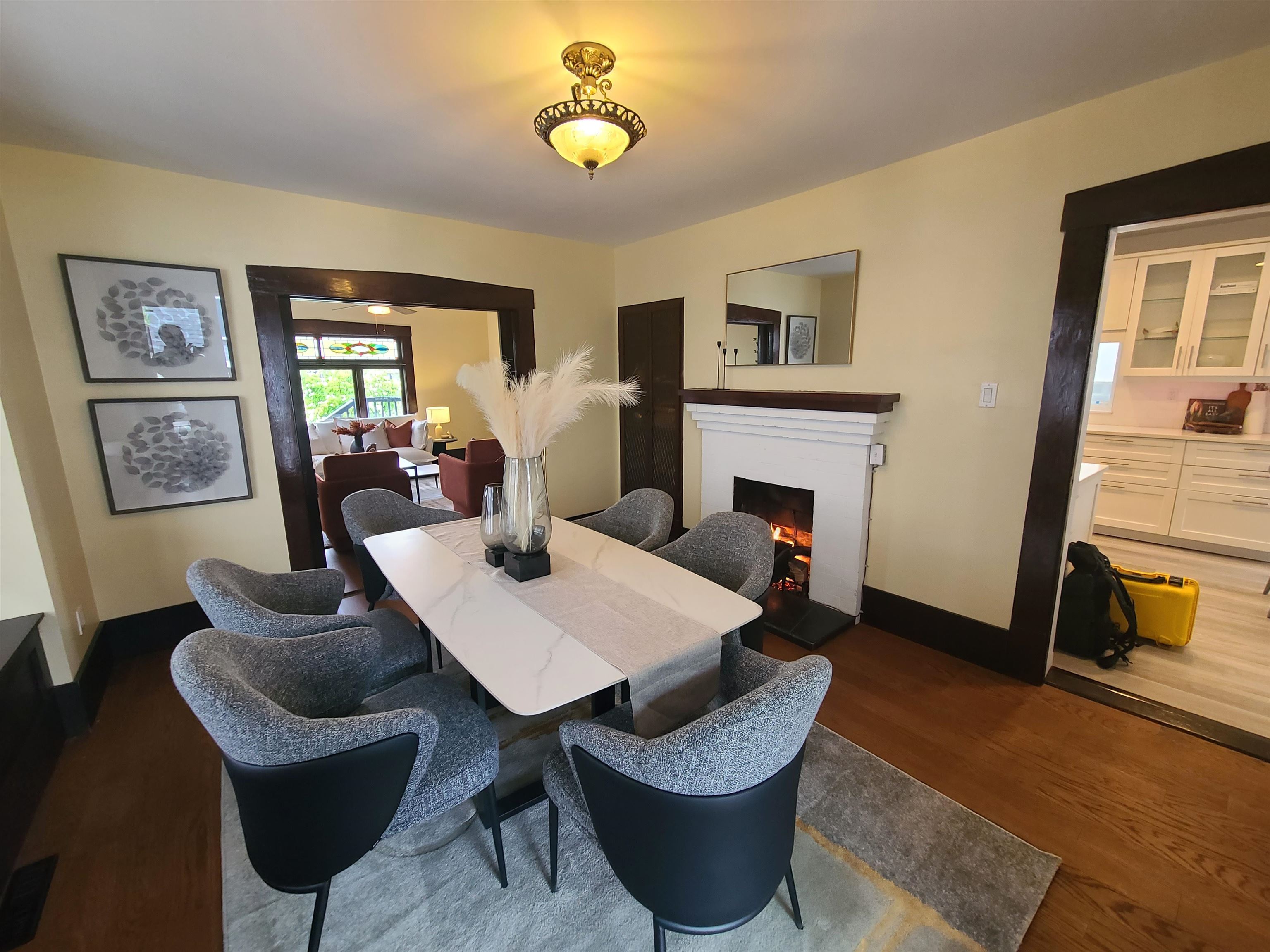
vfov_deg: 89.9
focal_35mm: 13
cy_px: 476
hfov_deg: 106.2
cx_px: 635
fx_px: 477
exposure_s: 1/60
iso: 400
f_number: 2.2
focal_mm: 2.2
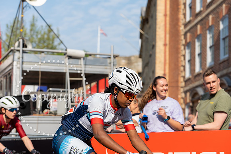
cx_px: 116
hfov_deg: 26.0
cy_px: 77
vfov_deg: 17.5
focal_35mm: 78
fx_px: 501
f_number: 4
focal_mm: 78
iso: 200
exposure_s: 1/1000
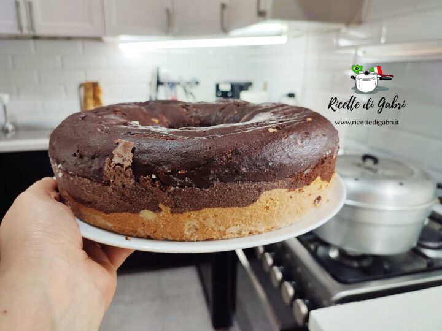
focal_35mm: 25
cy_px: 166
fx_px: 319
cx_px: 221
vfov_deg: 54.9
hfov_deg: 69.4
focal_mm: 6.04
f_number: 1.9
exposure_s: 1/33
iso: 92
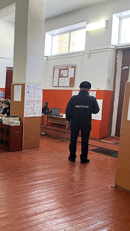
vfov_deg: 52.8
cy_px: 115
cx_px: -21
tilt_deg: -6.5
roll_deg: -1.4
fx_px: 233
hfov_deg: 27.8
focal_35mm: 38
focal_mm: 5.1
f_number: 1.6
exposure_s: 1/50
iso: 64
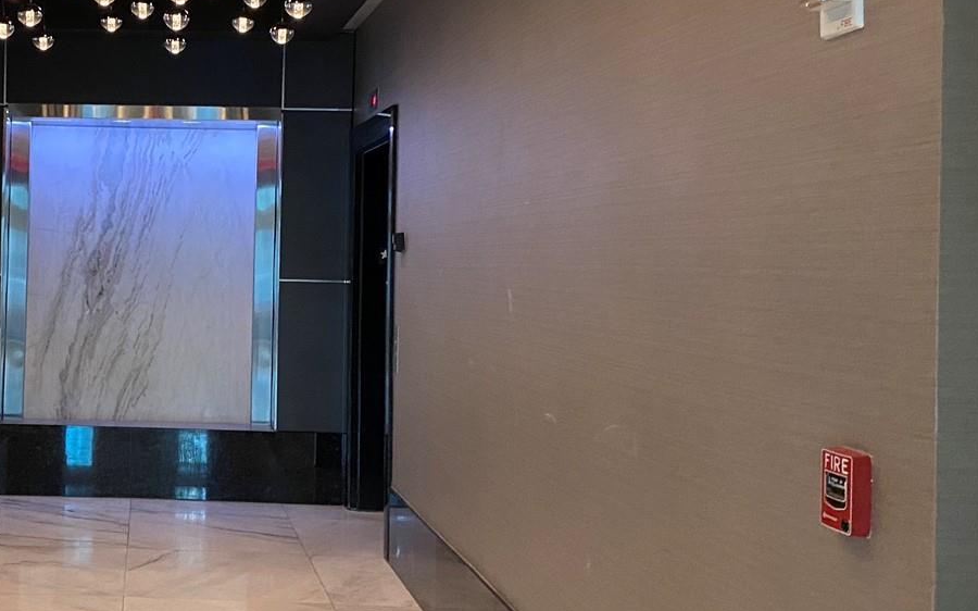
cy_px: 241
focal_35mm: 49
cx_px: 114
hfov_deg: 38.5
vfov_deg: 26.3
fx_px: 1306
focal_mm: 4.25
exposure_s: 1/30
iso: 640
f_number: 1.8
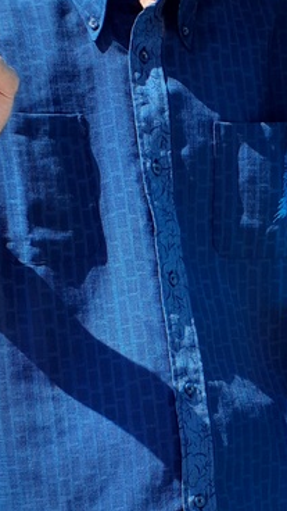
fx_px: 1299
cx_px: 367
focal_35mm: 96
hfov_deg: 12.3
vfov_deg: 22.2
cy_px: 311
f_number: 1.9
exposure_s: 1/1433
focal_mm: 3.6
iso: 40
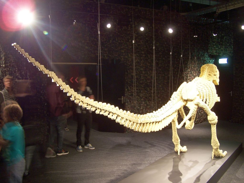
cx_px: 122
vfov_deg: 36.0
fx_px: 282
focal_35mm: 40
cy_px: 92
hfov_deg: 46.8
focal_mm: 6.7
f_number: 2.8
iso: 80
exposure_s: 1/2
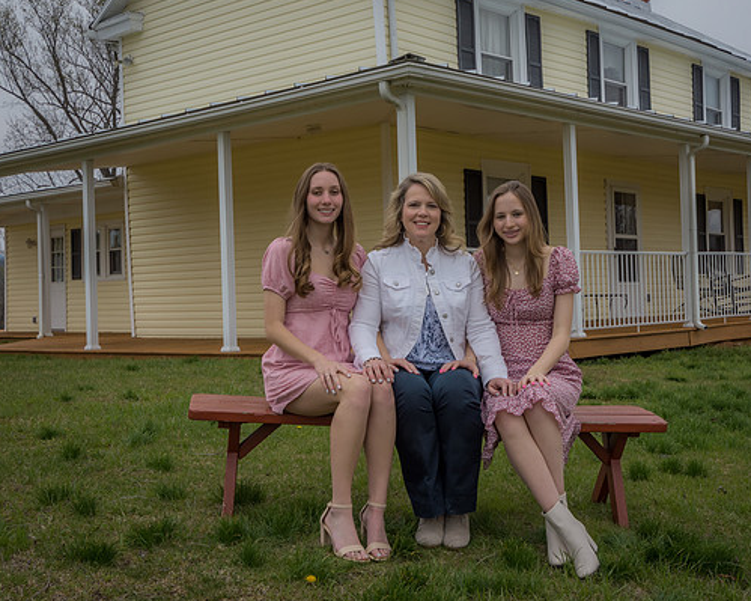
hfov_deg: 39.5
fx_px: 1044
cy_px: 297
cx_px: 399
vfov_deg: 32.1
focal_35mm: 47
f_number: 9.5
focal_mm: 24
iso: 200
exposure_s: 1/350
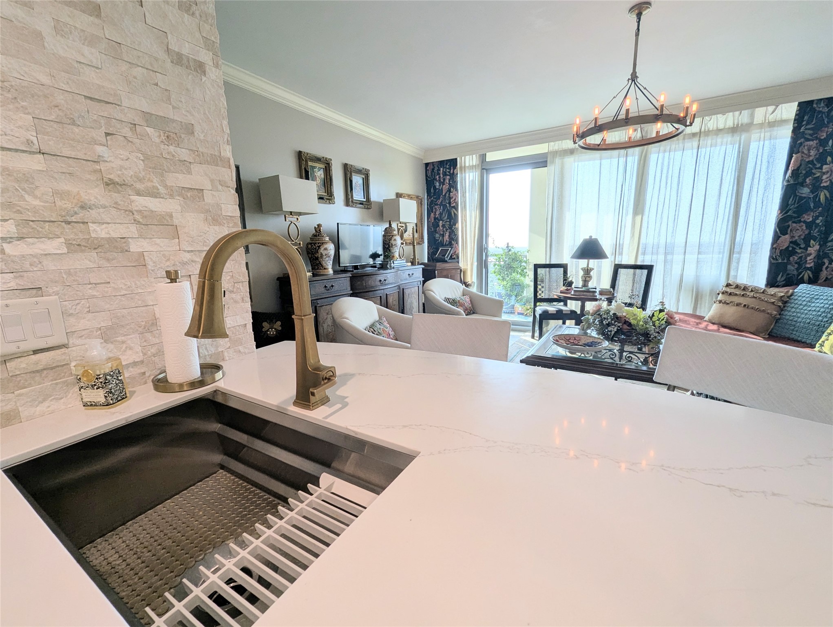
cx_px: 416
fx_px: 313
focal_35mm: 13
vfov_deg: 90.1
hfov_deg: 106.1
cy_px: 314
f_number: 2.2
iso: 47
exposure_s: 1/186
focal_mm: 1.95
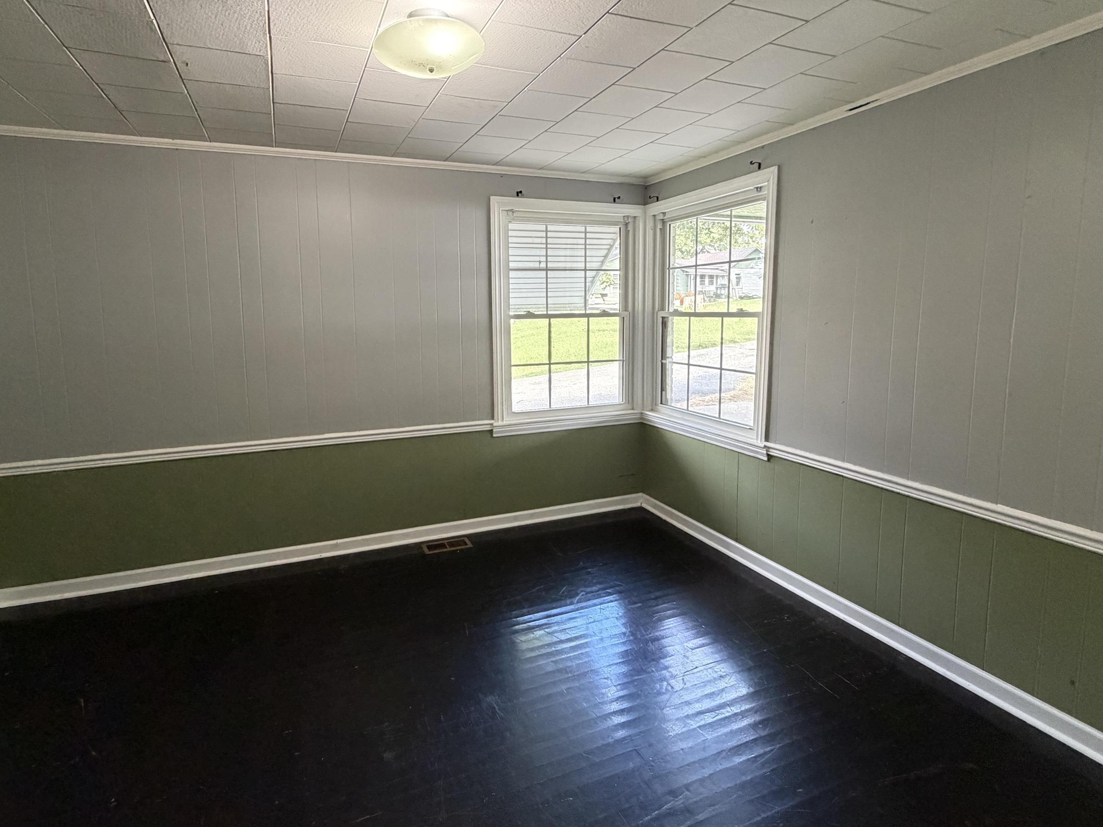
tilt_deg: -7.1
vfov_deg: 71.4
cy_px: 371
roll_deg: +0.9
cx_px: 504
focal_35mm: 18
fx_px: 574
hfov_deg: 87.5
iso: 400
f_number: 2.2
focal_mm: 2.22
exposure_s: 1/60
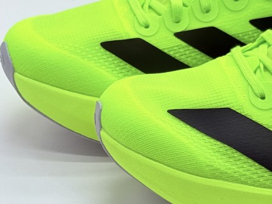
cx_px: 136
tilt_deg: -27.2
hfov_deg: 39.7
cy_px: 102
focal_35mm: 48
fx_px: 377
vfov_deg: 30.3
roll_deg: +0.7
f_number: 1.78
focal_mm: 6.76
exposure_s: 1/740
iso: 64
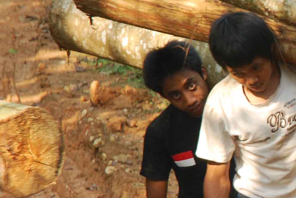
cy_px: 178
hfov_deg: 4.8
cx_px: 382
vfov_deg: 3.2
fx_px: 3507
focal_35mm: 426
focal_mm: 70
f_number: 4.5
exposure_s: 1/250
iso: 400
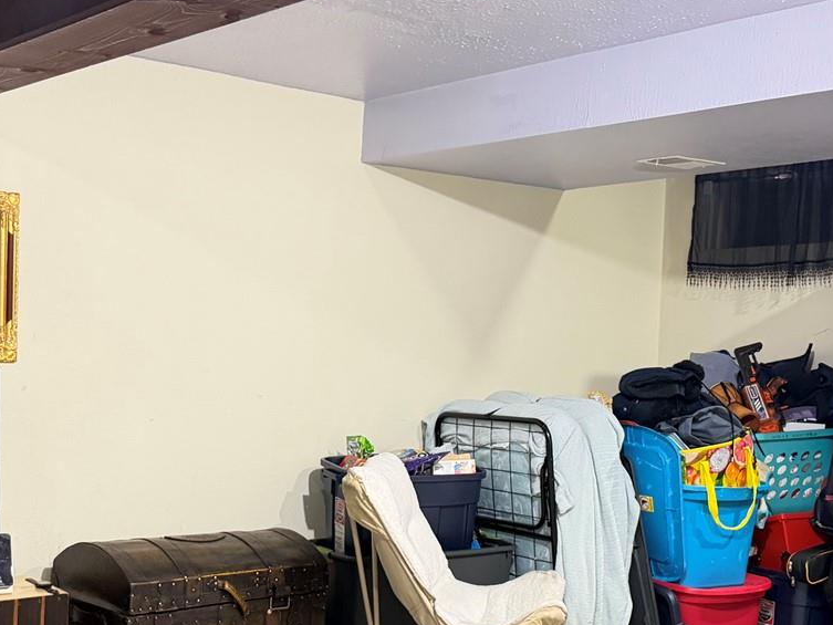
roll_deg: -2.1
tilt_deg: -3.3
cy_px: 408
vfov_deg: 28.4
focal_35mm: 51
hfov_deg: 37.5
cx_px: 455
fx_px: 1227
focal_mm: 6.76
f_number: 1.78
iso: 640
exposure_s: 1/40
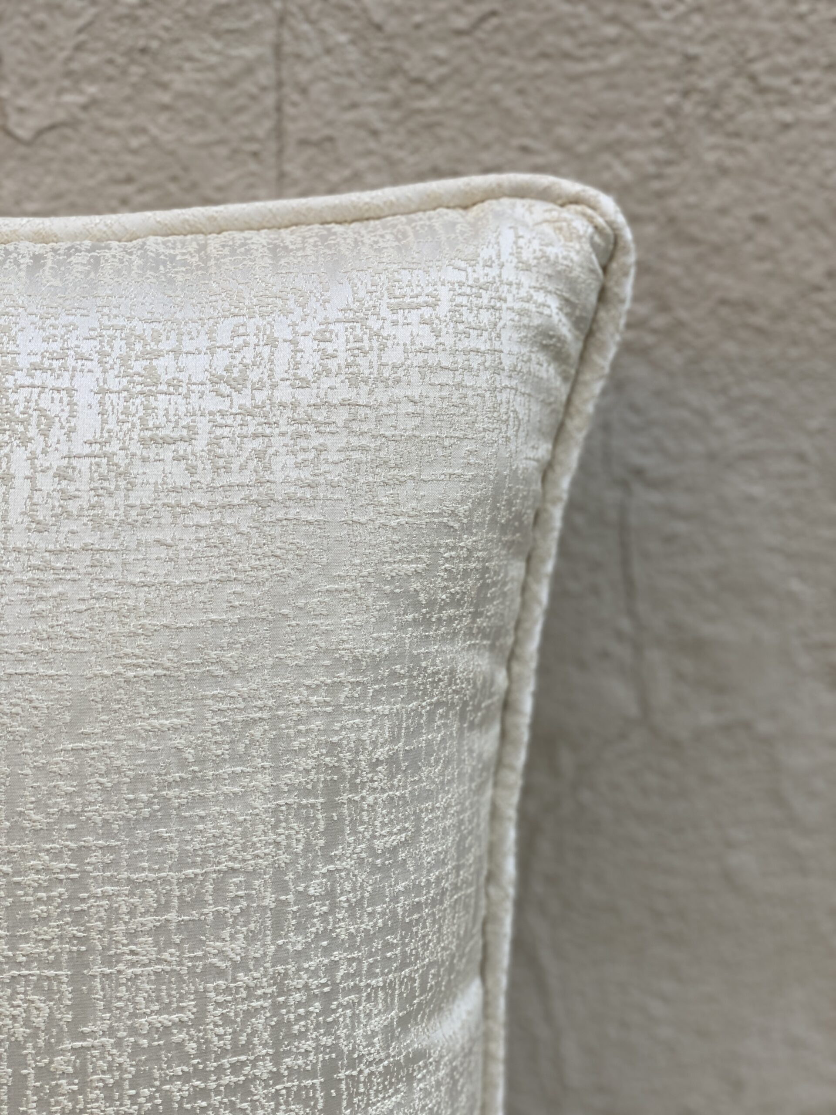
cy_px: 558
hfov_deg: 28.0
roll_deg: -2.1
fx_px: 1674
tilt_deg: -17.6
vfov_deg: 36.8
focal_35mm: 52
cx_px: 418
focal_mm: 6
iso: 40
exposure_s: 1/122
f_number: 2
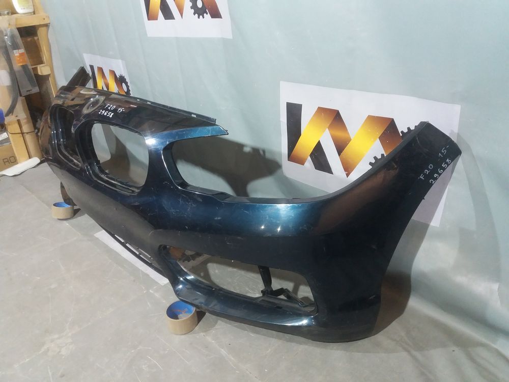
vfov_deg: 49.7
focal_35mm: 28
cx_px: 254
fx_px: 412
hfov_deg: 63.4
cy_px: 191
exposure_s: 1/17
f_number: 1.9
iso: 200
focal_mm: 3.7
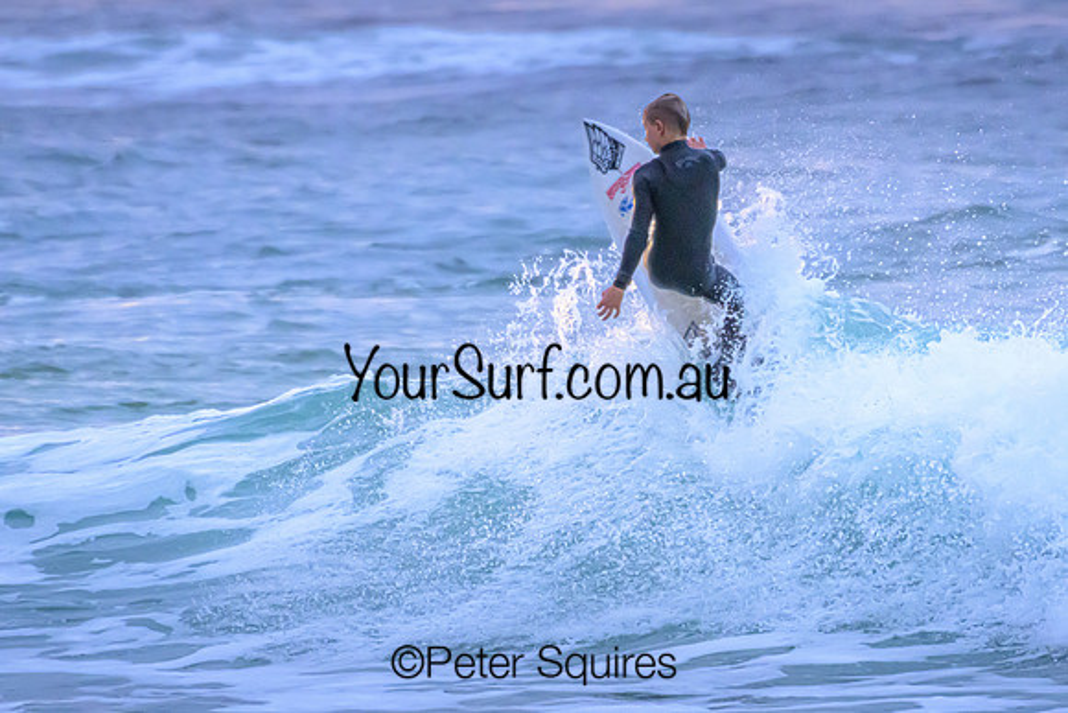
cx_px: 648
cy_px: 382
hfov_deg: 1.9
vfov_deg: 1.3
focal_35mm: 1094
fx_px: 32465
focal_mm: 900
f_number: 11
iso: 12800
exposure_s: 1/500
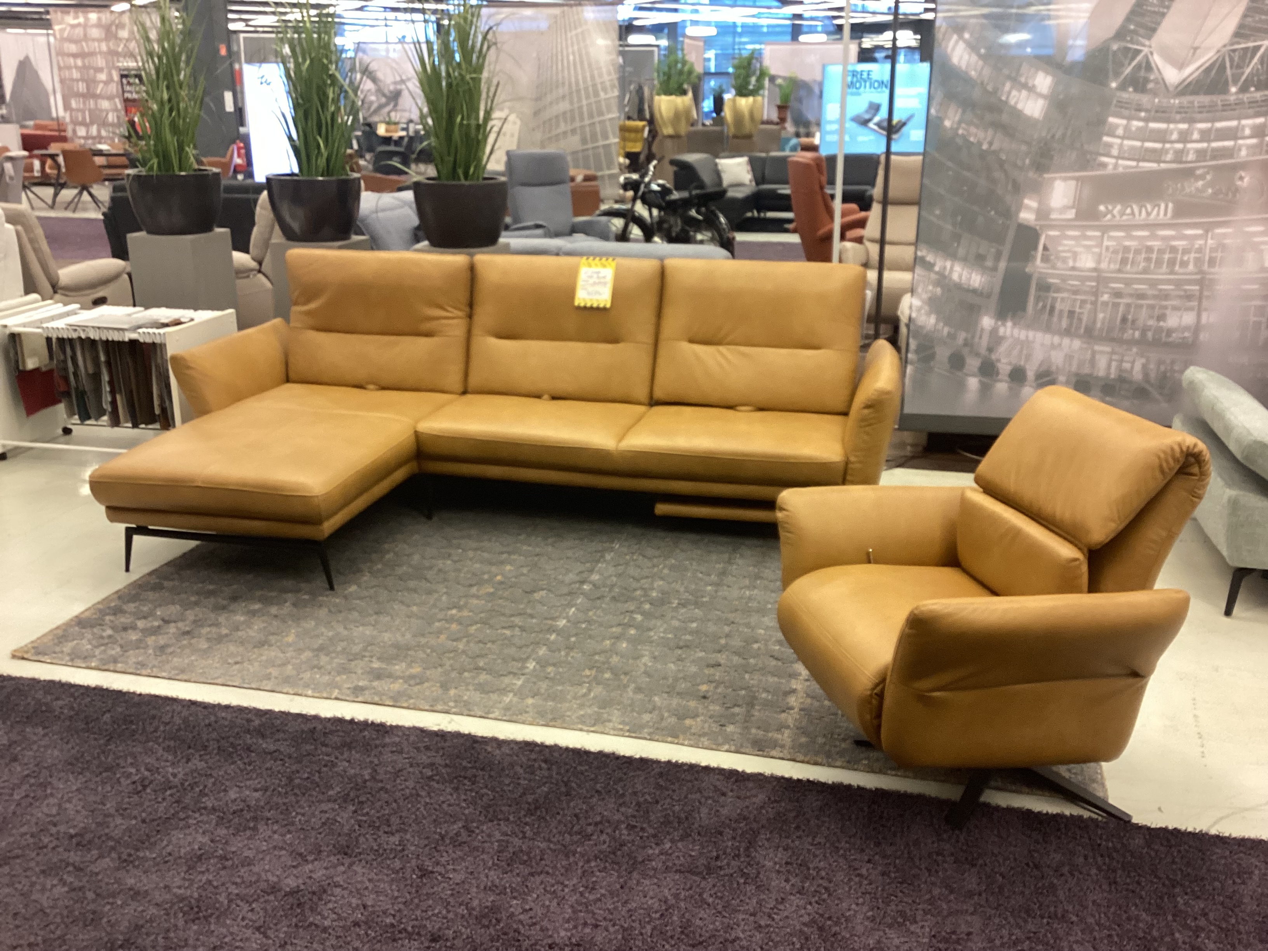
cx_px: 634
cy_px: 476
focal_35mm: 31
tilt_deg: -19.8
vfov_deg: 45.4
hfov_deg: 58.4
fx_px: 1136
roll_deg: -0.9
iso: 200
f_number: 2.4
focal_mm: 3.3
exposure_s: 1/50
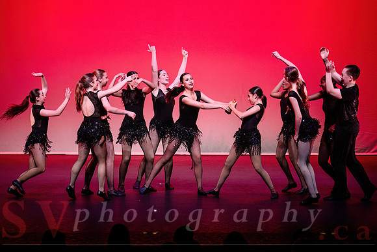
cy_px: 130
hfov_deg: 16.4
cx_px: 182
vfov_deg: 11.0
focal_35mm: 125
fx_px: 1307
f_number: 2.8
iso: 1250
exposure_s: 1/640
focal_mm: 120
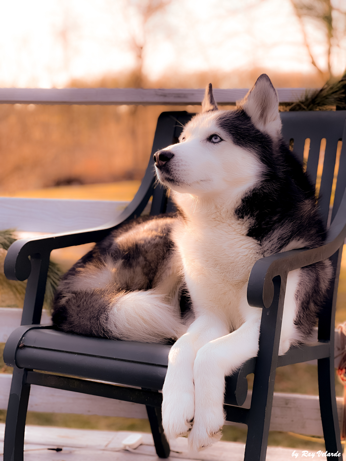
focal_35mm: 64
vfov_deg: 30.3
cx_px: 173
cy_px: 230
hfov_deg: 22.9
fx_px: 853
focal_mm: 7.5
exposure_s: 1/121
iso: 40
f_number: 2.2
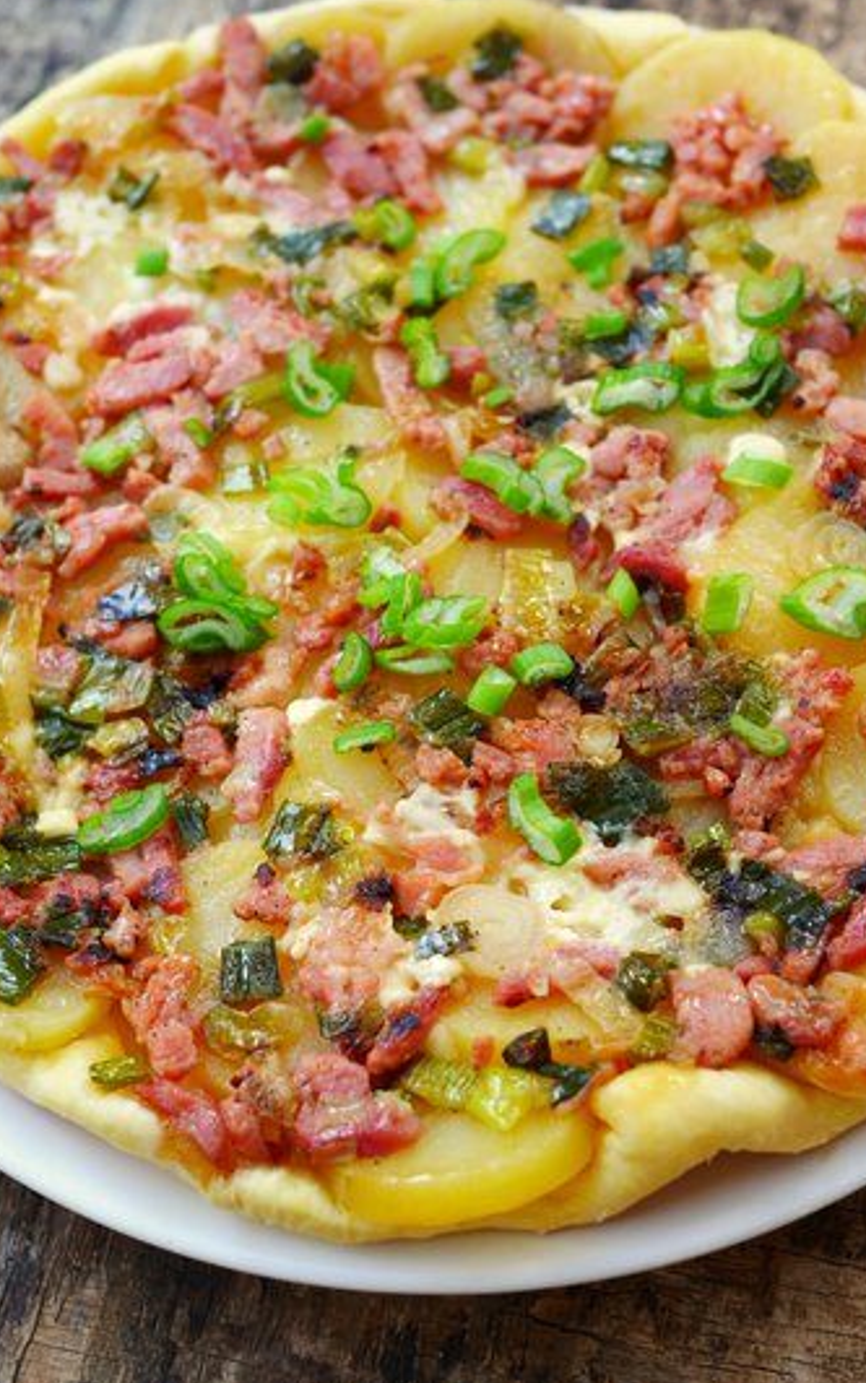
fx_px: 1924
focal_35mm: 51
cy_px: 715
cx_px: 358
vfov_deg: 39.6
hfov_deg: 25.3
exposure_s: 1/320
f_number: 2.8
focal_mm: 20
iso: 200
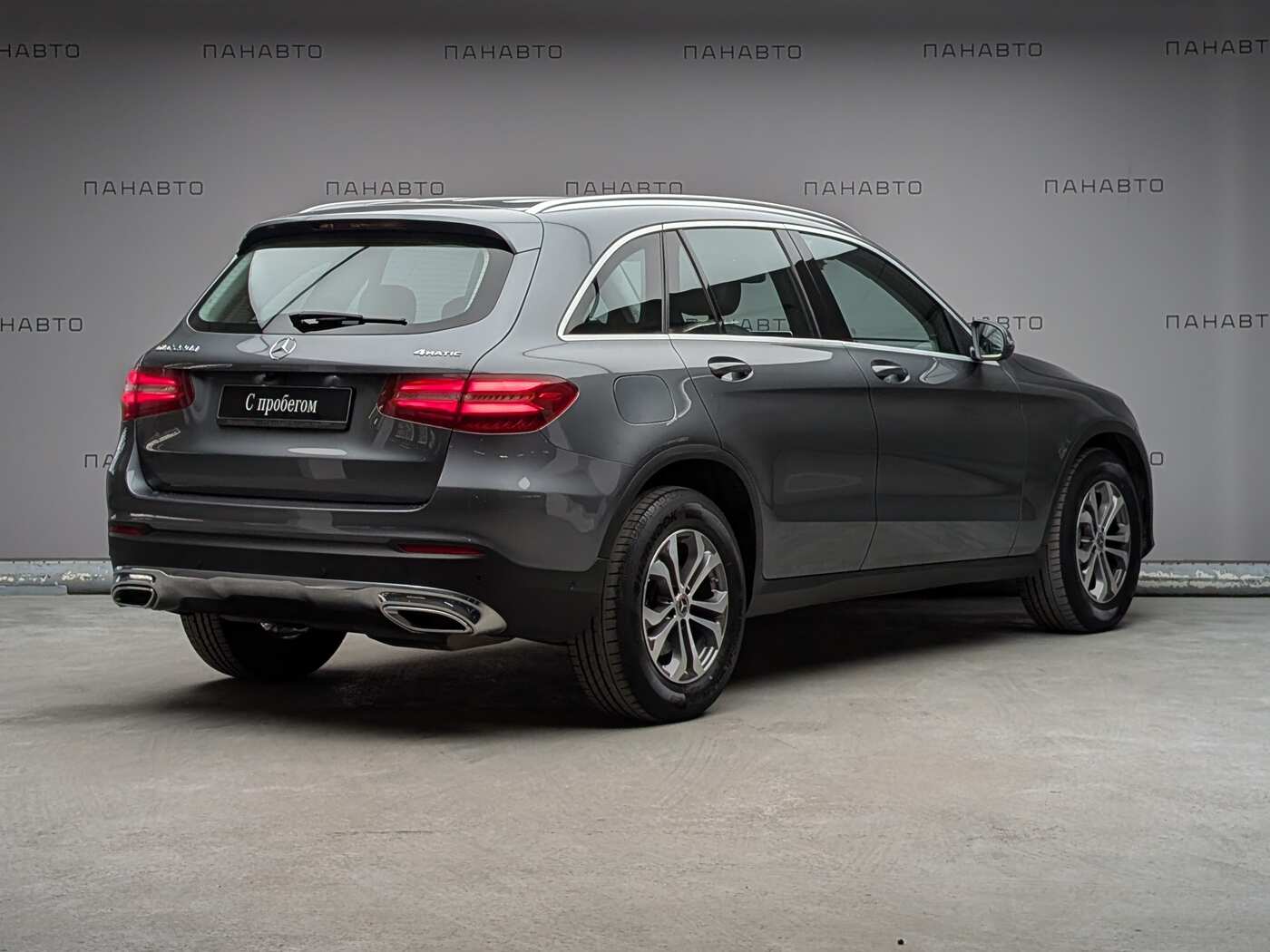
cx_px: 635
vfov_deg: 29.7
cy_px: 476
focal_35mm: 49
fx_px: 1798
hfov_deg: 38.9
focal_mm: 6.9
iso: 31
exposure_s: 1/301
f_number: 1.68
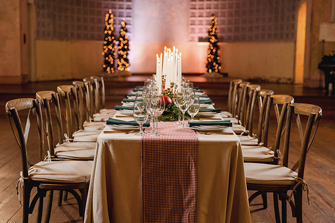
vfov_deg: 26.0
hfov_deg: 38.2
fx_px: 484
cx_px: 161
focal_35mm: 52
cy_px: 112
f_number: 3.2
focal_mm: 50
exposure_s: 1/80
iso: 400
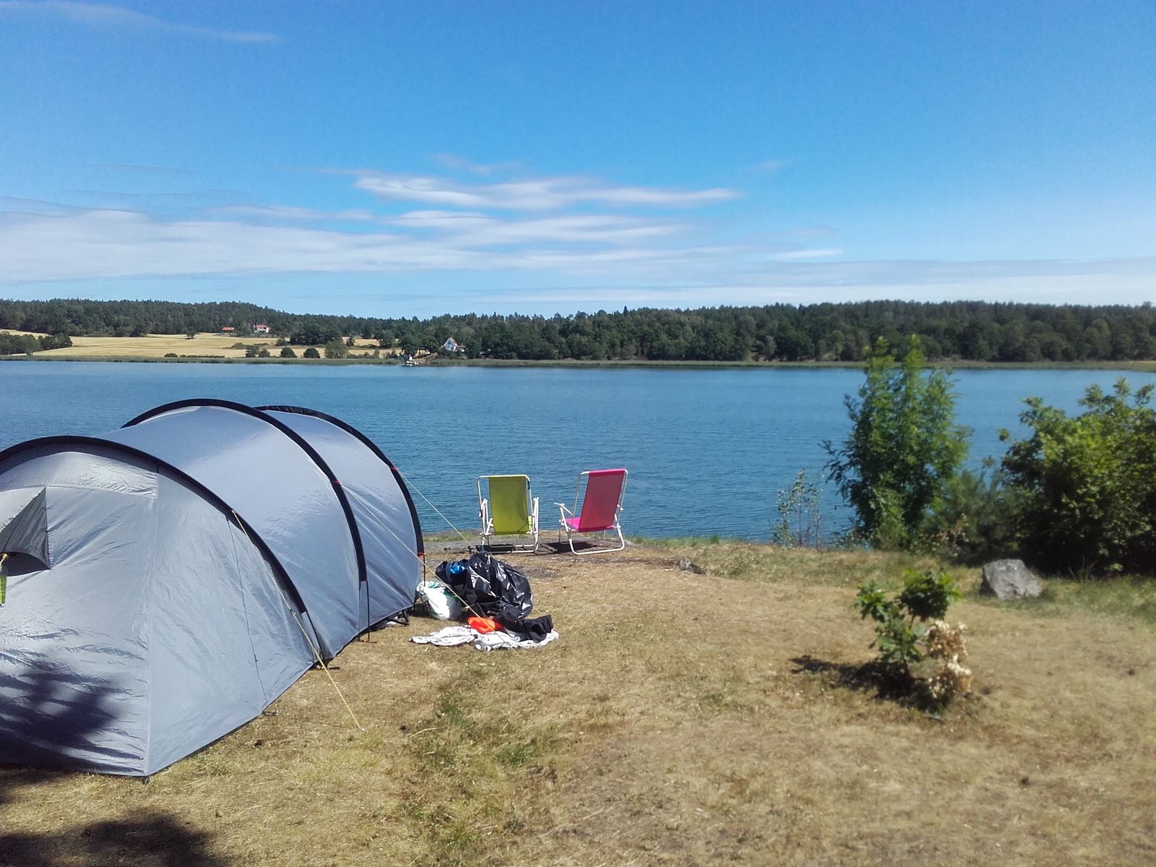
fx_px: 1035
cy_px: 434
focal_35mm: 31
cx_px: 578
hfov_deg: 58.4
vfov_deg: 45.4
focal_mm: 3.31
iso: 50
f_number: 2.2
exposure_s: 1/1311
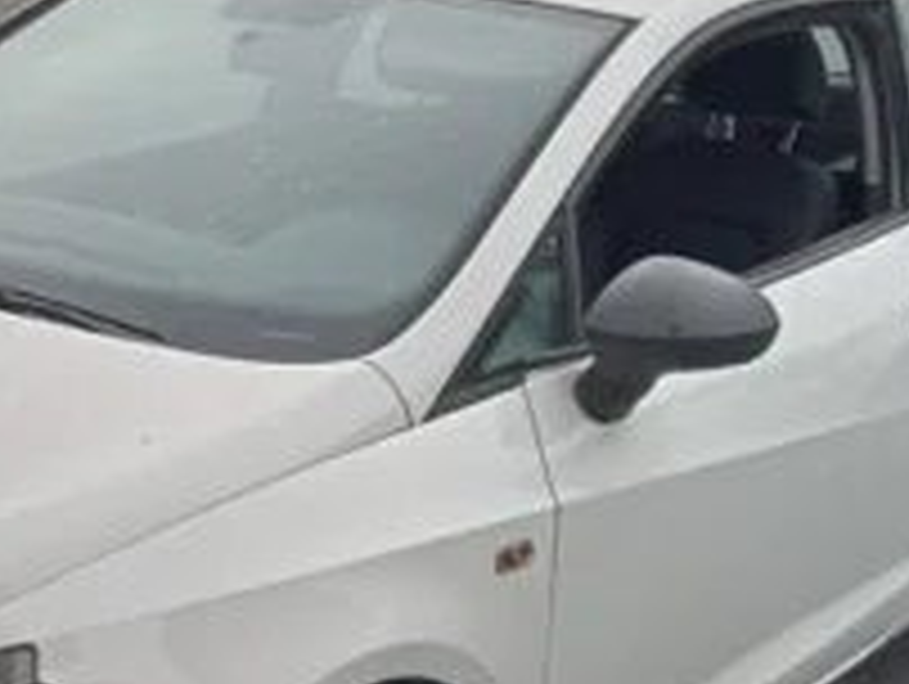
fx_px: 2182
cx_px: 153
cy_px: 486
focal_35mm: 83
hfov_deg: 23.1
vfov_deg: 17.7
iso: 100
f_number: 2.2
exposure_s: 1/710
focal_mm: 3.46
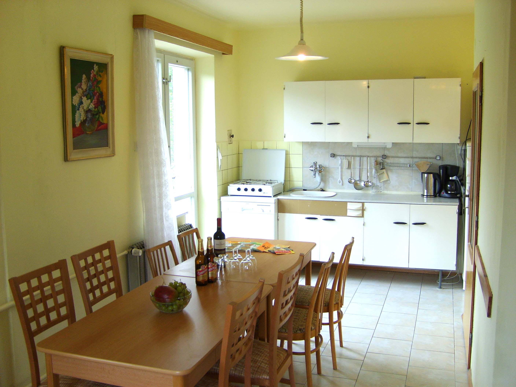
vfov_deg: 40.7
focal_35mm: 35
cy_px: 194
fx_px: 522
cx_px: 258
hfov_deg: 52.6
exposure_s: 1/90
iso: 50
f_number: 2.8
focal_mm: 5.8
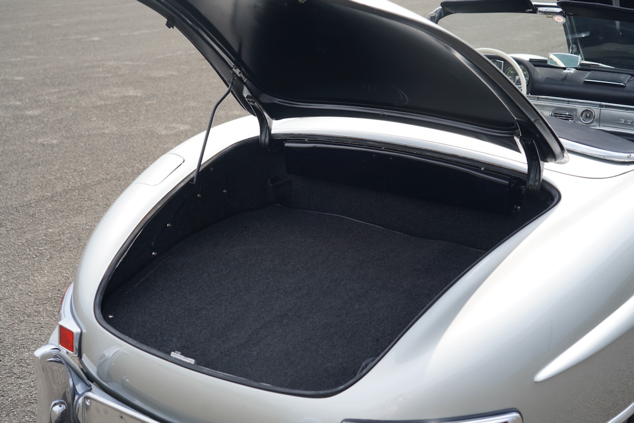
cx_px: 317
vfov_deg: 29.3
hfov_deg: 42.7
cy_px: 212
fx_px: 810
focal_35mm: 46
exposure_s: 1/100
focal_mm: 46
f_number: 5.6
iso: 100
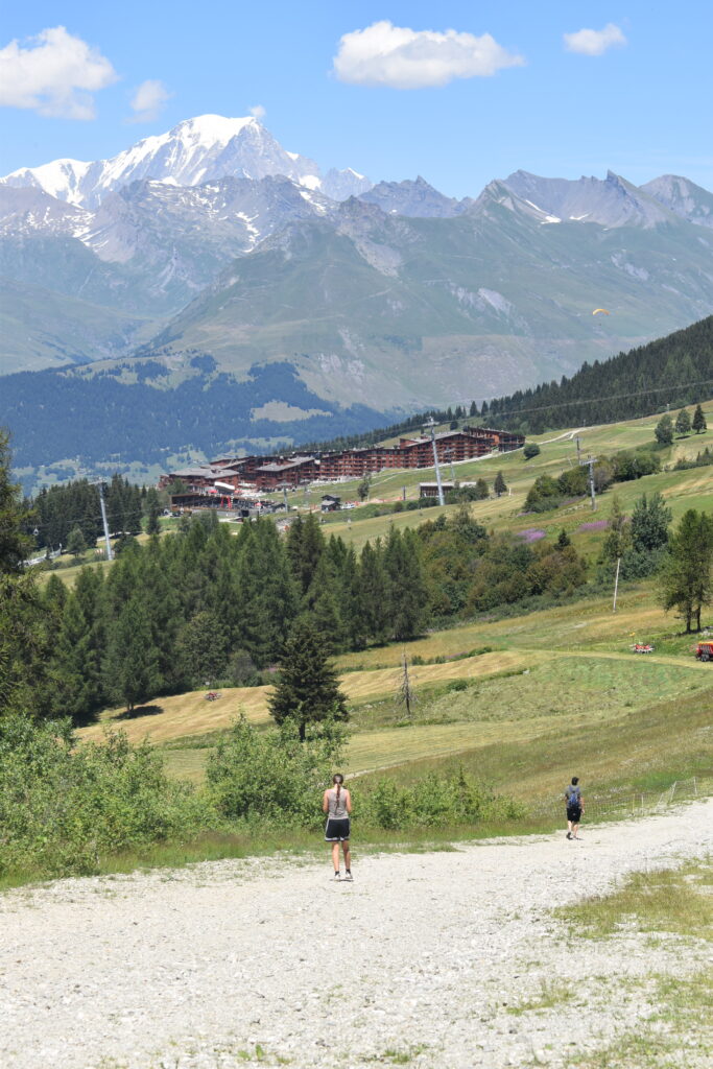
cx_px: 356
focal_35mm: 82
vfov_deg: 24.6
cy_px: 534
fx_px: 2450
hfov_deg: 16.6
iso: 100
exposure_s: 1/250
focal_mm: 55
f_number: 8
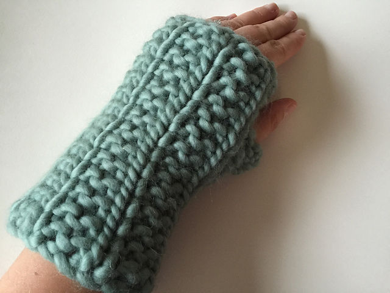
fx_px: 327
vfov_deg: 48.2
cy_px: 146
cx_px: 195
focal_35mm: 29
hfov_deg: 61.7
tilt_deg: -82.8
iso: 100
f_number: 2.2
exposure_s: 1/15
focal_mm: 4.15
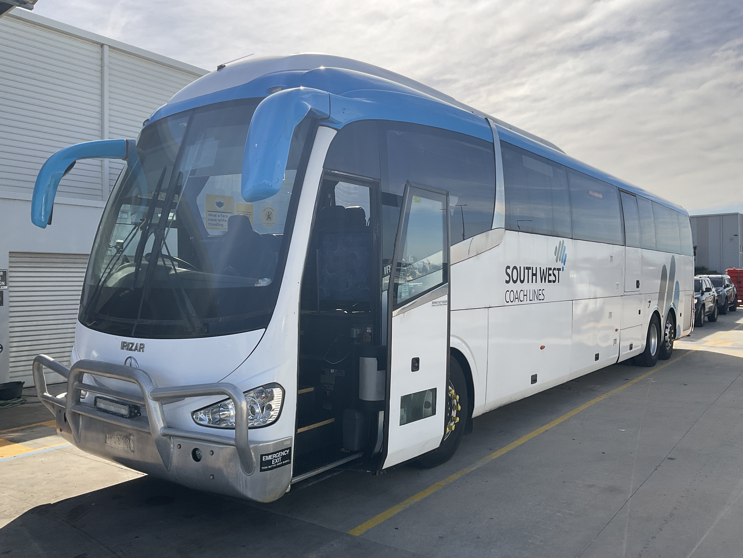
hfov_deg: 61.7
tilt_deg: +2.6
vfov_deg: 48.2
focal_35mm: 29
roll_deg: +0.6
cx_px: 372
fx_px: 622
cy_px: 279
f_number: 1.8
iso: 16
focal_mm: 3
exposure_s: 1/1984
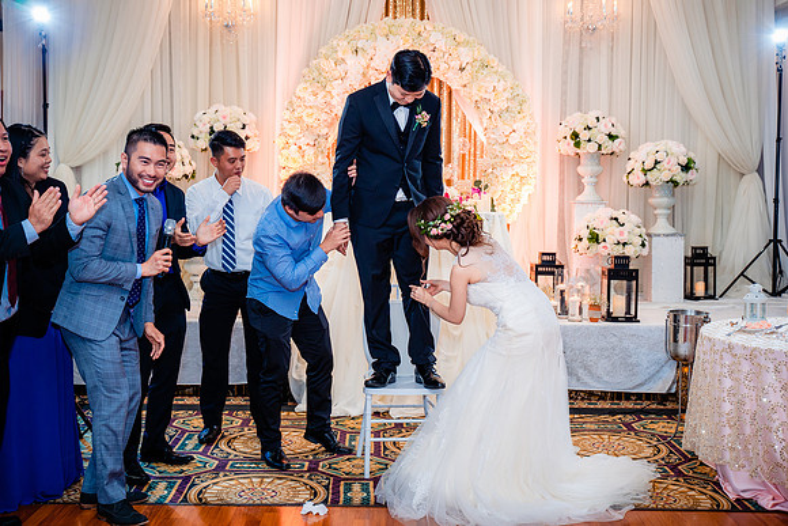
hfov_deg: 44.5
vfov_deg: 30.5
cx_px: 394
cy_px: 263
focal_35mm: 44
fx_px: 963
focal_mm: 44
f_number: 3.5
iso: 1000
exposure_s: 1/160
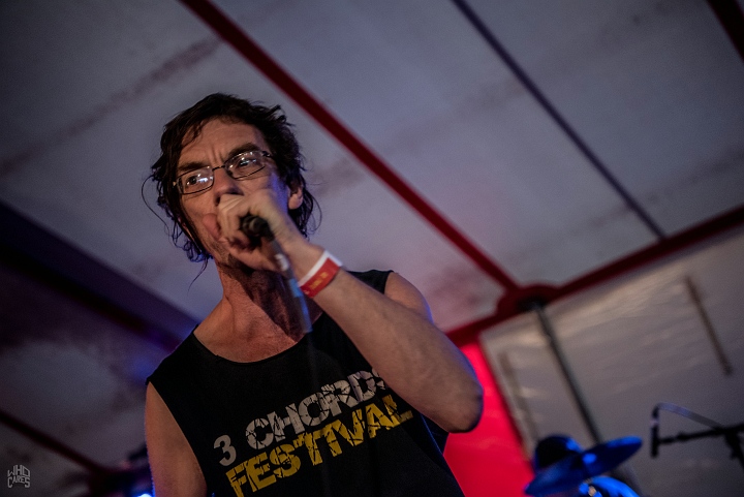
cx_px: 372
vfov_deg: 21.9
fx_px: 1282
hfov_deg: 32.4
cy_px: 248
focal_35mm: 62
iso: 2000
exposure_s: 1/100
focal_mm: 62
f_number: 2.8
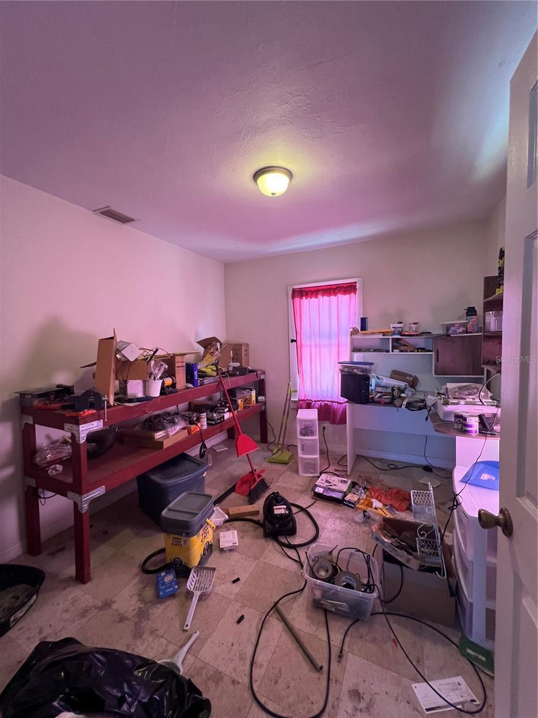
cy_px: 359
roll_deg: +1.4
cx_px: 269
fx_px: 269
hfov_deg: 89.9
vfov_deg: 106.2
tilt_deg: -3.5
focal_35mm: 13
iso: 200
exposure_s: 1/60
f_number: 1.8
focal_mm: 1.57
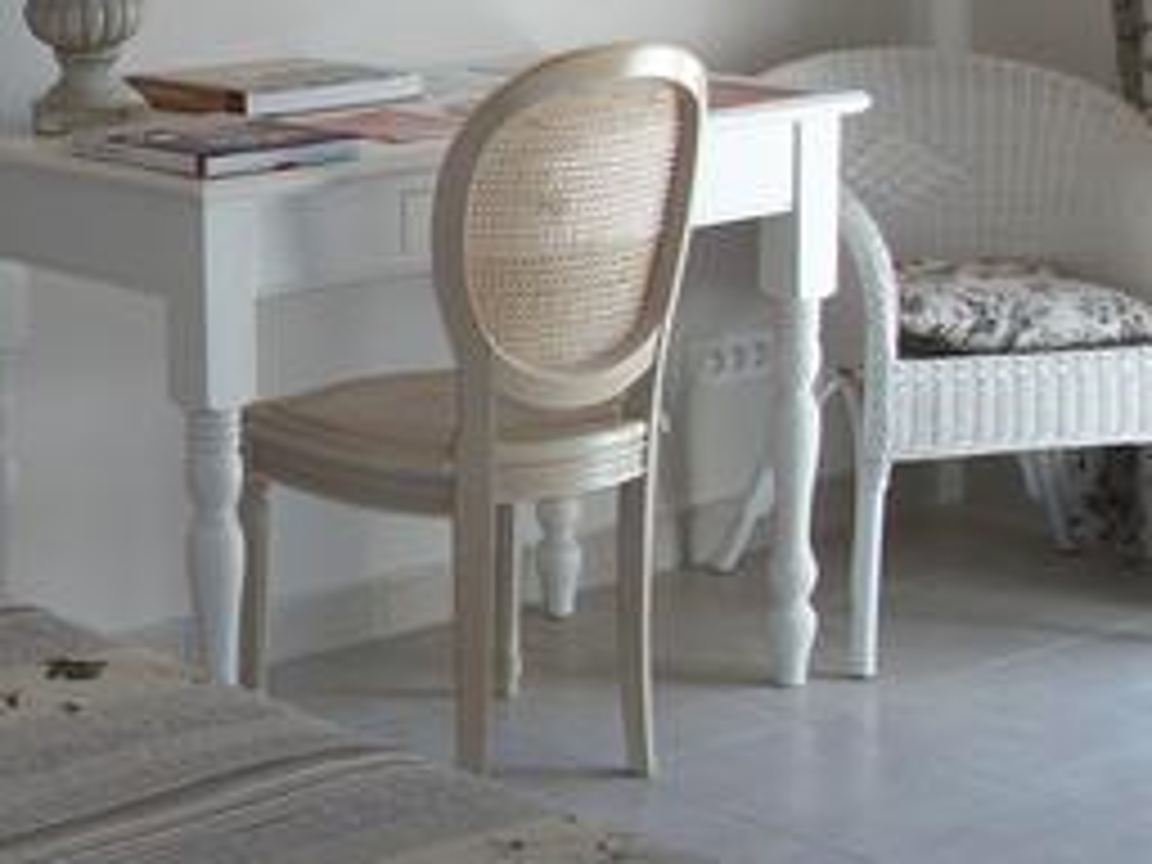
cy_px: 90
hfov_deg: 19.7
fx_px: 3228
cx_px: 36
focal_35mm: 97
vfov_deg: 15.1
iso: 80
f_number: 2.9
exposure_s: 1/137
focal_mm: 5.7
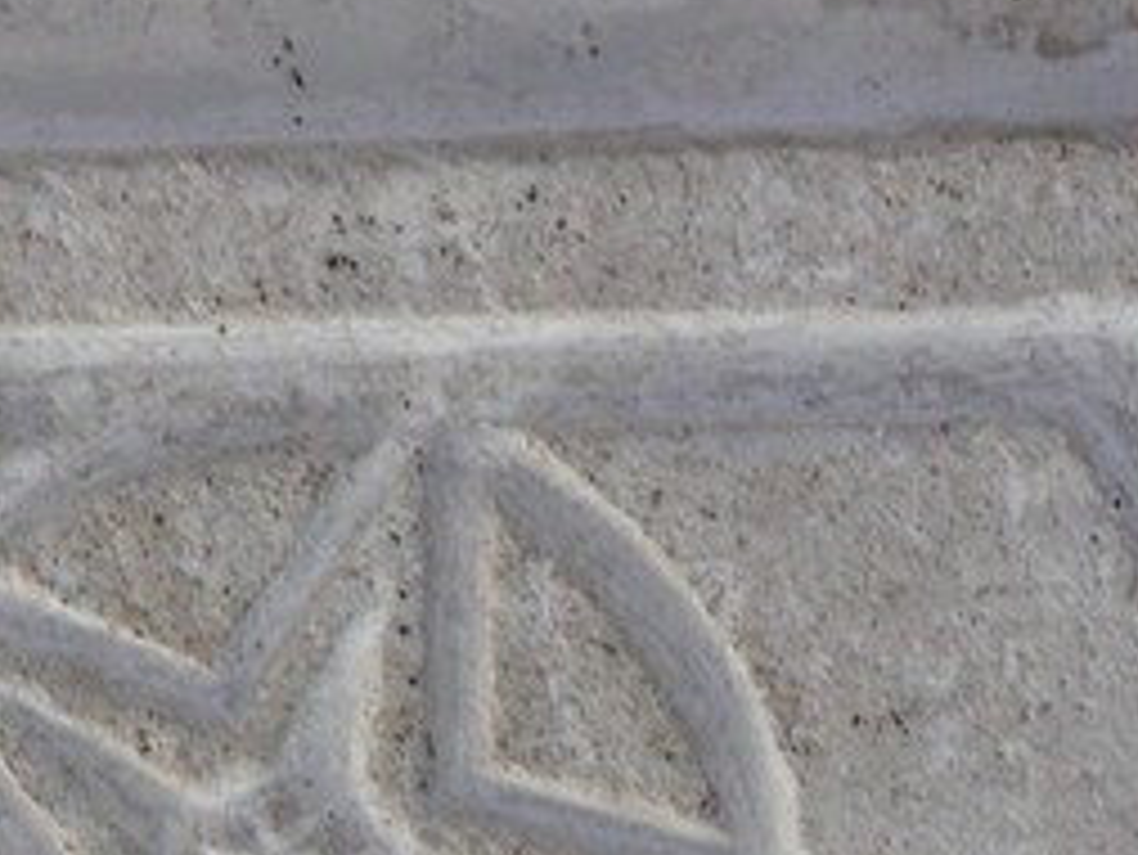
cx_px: 337
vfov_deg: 6.6
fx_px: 7400
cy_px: 904
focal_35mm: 225
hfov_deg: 8.8
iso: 160
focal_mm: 14.7
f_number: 3.4
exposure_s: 1/45
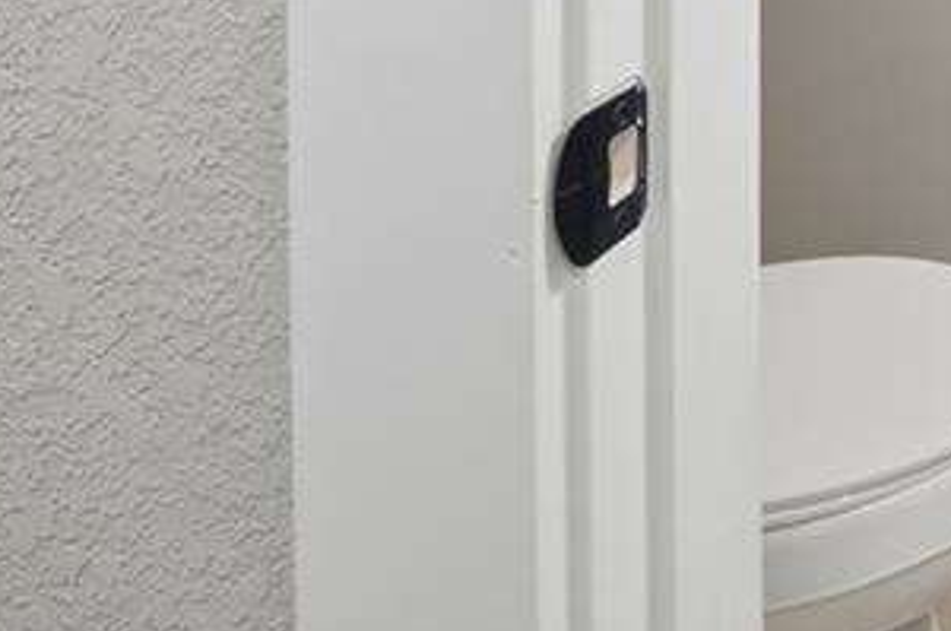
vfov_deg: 23.7
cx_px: 1376
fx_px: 1081
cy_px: -382
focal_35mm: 41
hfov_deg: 30.4
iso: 250
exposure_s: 1/50
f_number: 8
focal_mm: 12
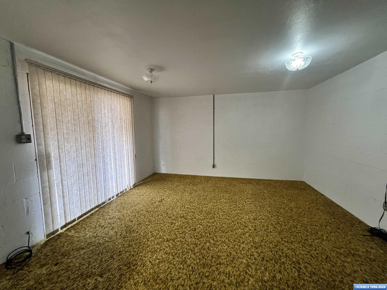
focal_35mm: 13
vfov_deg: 89.9
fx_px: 145
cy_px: 145
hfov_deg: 106.2
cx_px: 194
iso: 320
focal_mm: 1.57
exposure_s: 1/60
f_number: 1.8
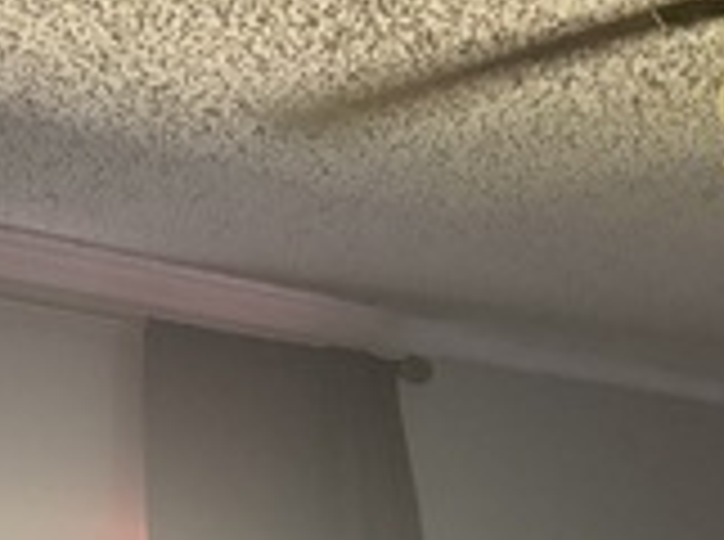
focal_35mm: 108
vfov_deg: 12.2
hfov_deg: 16.6
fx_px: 2254
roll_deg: +1.2
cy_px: 1071
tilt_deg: -6.9
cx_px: 1090
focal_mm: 5.96
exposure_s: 1/60
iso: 500
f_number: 1.6
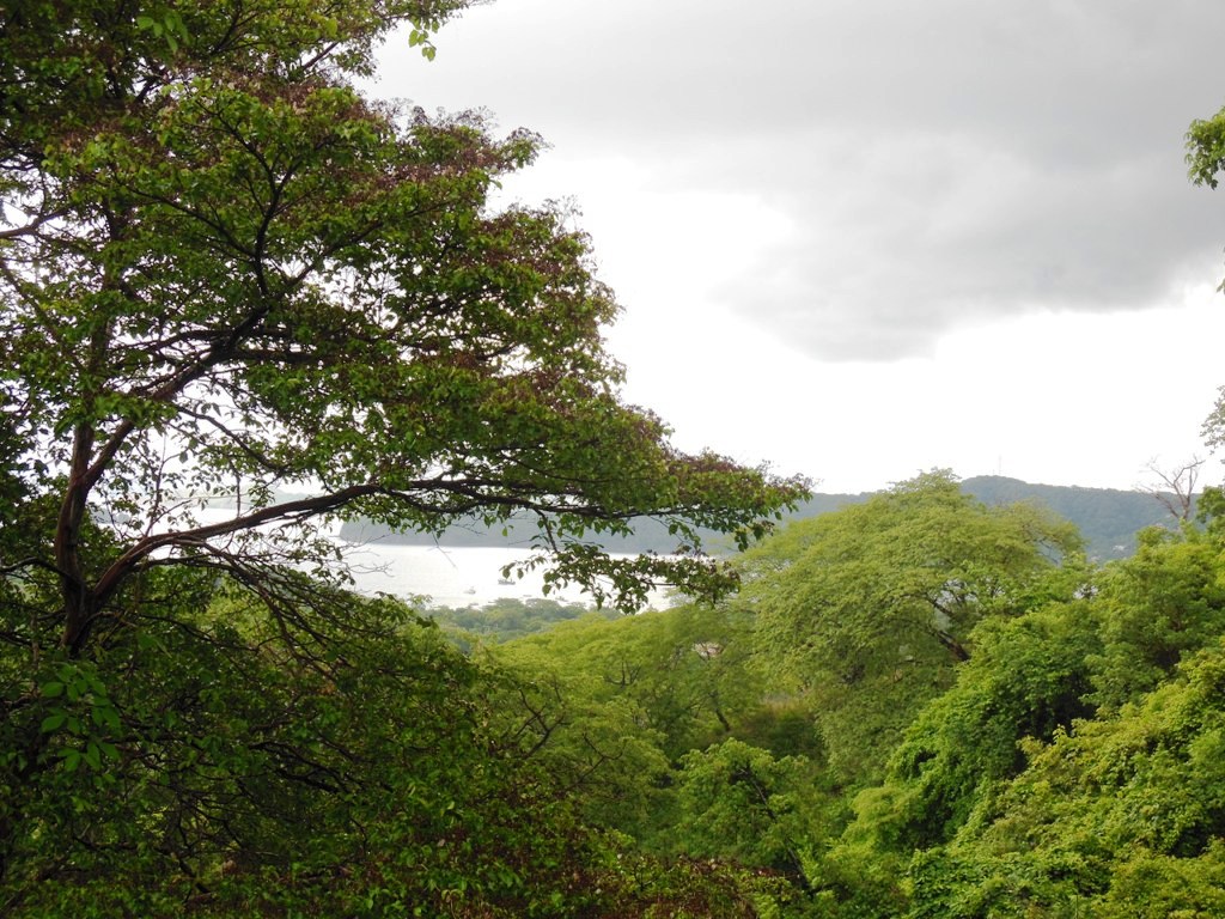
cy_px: 460
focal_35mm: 50
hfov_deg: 38.2
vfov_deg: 29.1
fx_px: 1769
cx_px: 612
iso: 125
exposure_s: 1/160
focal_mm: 8.9
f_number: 4
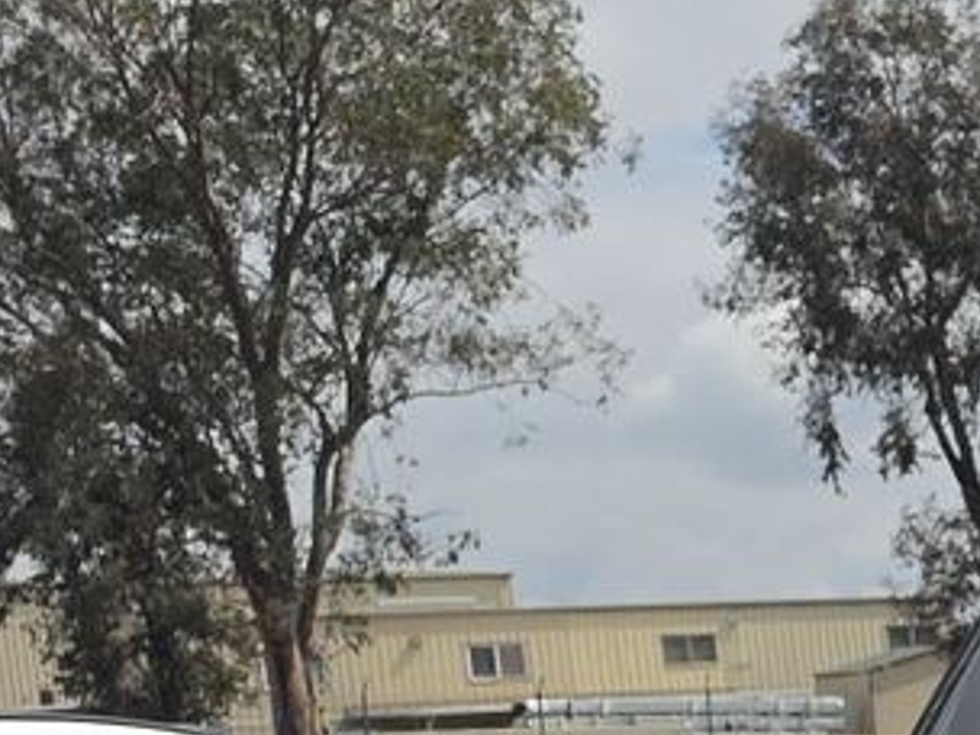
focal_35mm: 121
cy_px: 1096
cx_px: 2405
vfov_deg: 11.7
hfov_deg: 12.5
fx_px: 3426
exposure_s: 1/7940
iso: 53
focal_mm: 6.5
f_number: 1.4
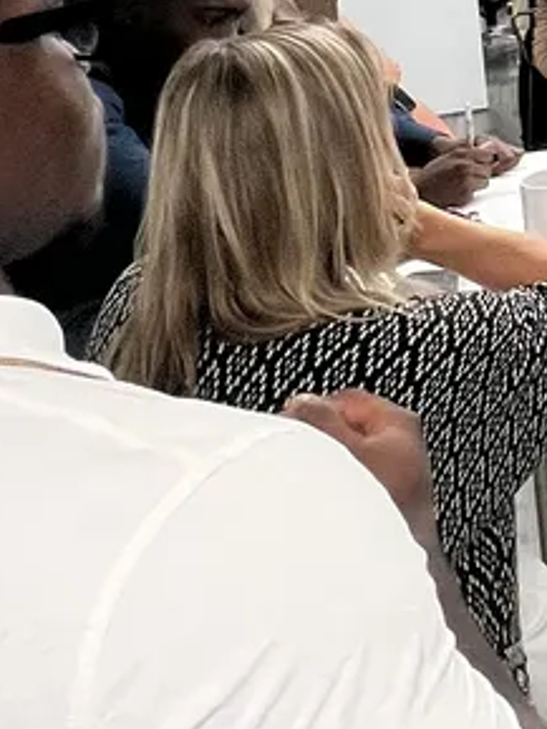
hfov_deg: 18.4
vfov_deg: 29.3
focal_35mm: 60
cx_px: 1021
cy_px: -57
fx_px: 1263
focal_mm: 1.57
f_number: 1.8
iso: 125
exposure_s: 1/120
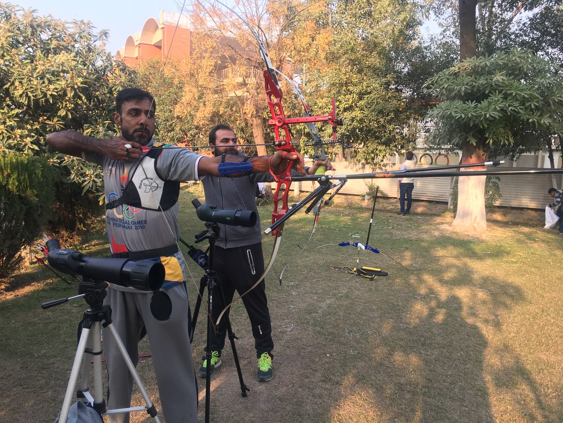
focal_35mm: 29
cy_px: 212
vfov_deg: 48.2
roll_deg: -1.6
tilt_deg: -3.9
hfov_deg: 61.7
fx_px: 472
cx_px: 282
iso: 25
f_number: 2.2
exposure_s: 1/119
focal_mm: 4.15
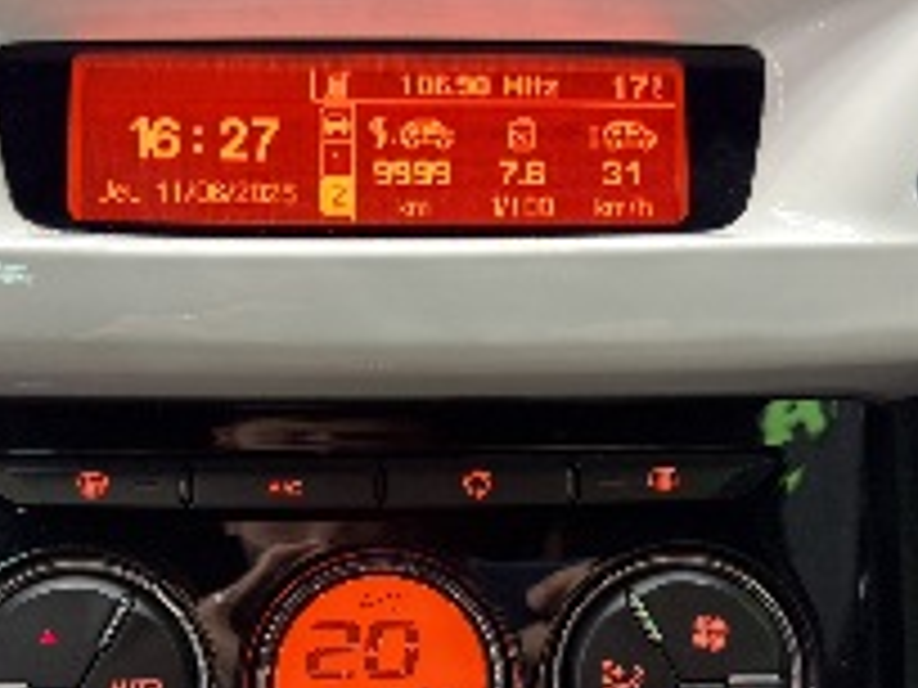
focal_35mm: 49
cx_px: 387
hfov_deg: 38.8
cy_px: 589
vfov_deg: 28.8
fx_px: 1299
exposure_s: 1/25
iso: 400
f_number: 1.78
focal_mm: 6.76
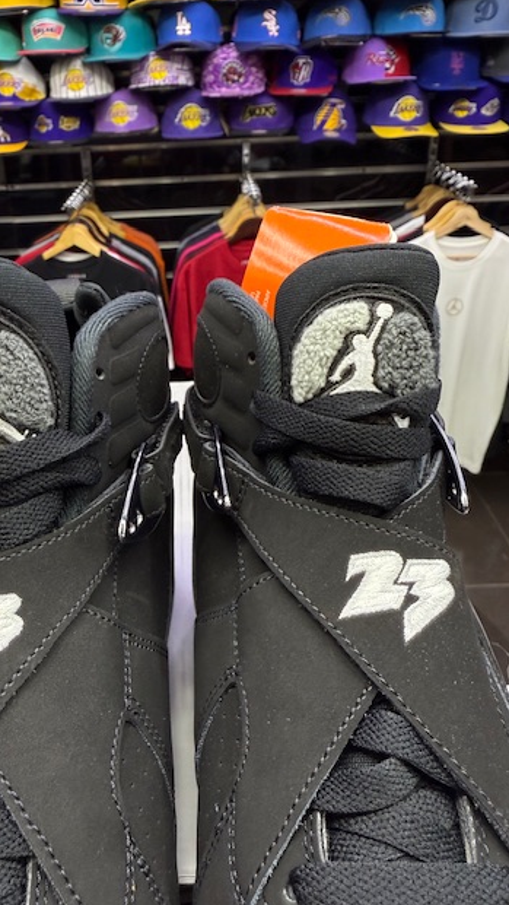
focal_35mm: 27
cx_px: 185
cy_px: 464
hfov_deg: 42.5
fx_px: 647
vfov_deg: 69.8
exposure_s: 1/100
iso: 250
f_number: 2.2
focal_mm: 2.22
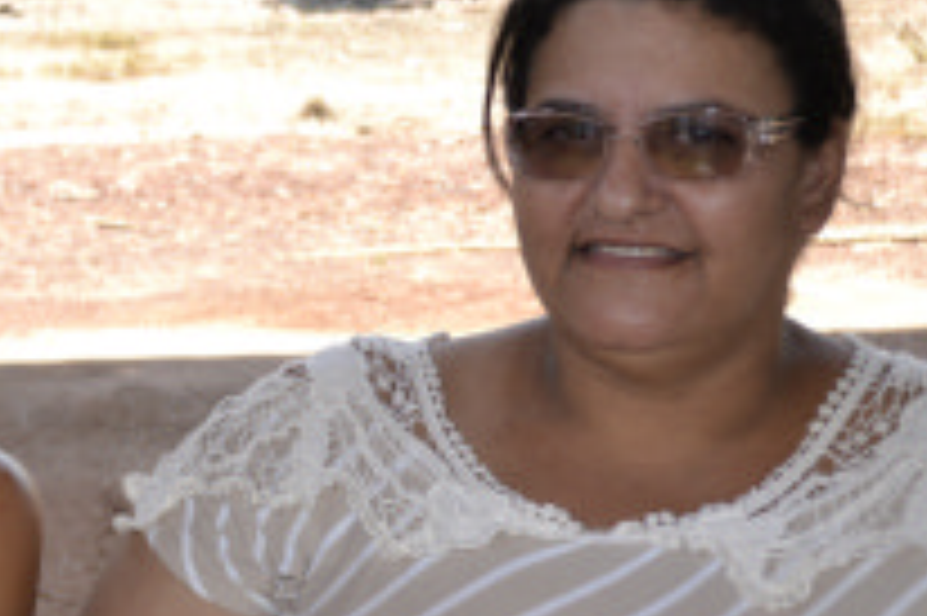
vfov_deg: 13.3
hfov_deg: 19.6
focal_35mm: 102
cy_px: 528
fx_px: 2624
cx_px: 72
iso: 100
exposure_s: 1/200
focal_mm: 28
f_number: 4.5
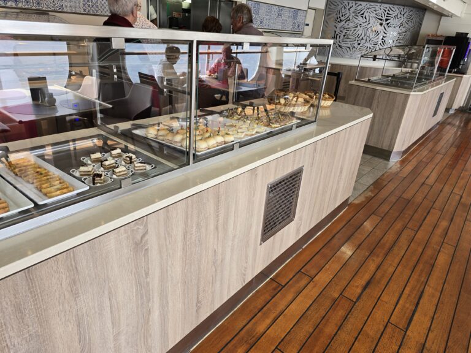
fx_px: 313
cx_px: 236
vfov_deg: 58.9
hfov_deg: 73.9
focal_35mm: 23
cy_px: 176
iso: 32
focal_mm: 6.3
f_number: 1.7
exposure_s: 1/120
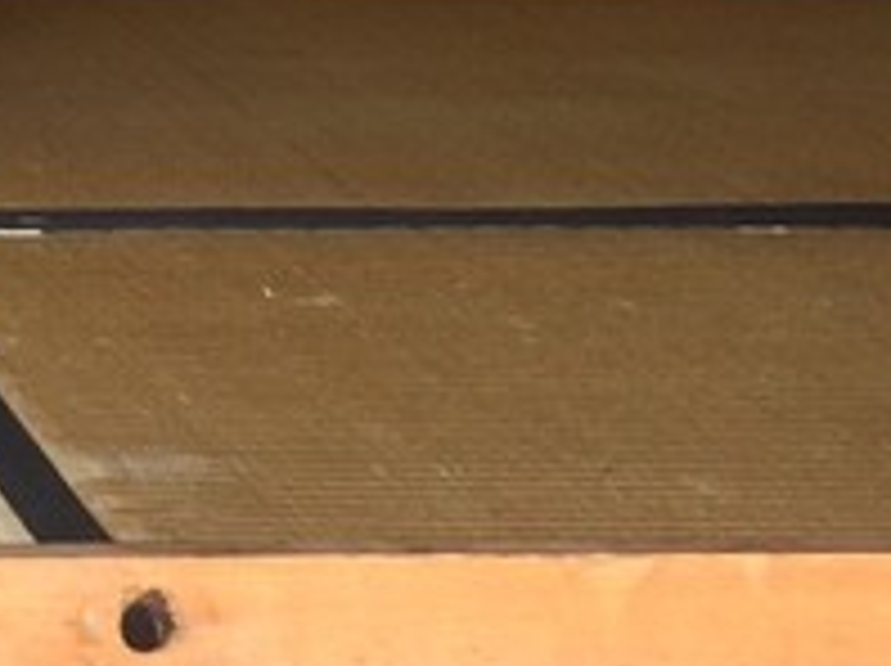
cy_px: -266
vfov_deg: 8.3
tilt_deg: -4.6
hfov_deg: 10.4
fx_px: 4525
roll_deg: +0.4
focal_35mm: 176
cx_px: -896
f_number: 2.2
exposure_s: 1/50
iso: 50
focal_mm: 4.15
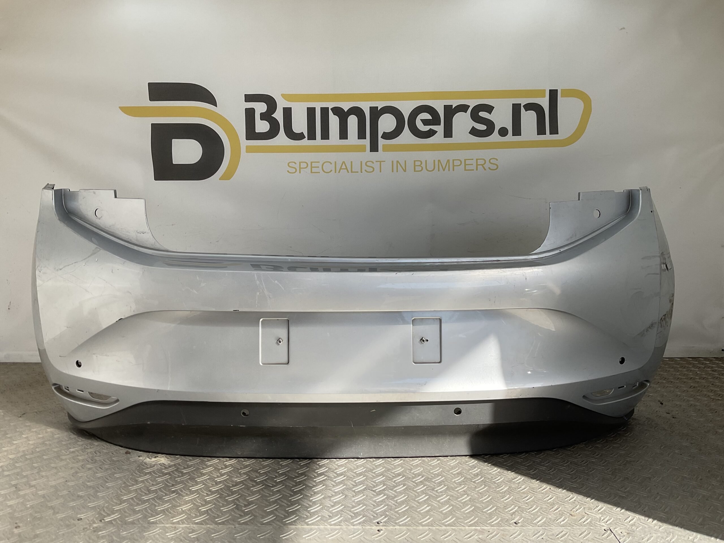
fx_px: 607
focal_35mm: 29
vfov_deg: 48.2
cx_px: 362
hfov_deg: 61.7
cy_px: 272
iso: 16
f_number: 1.8
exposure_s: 1/739
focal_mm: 3
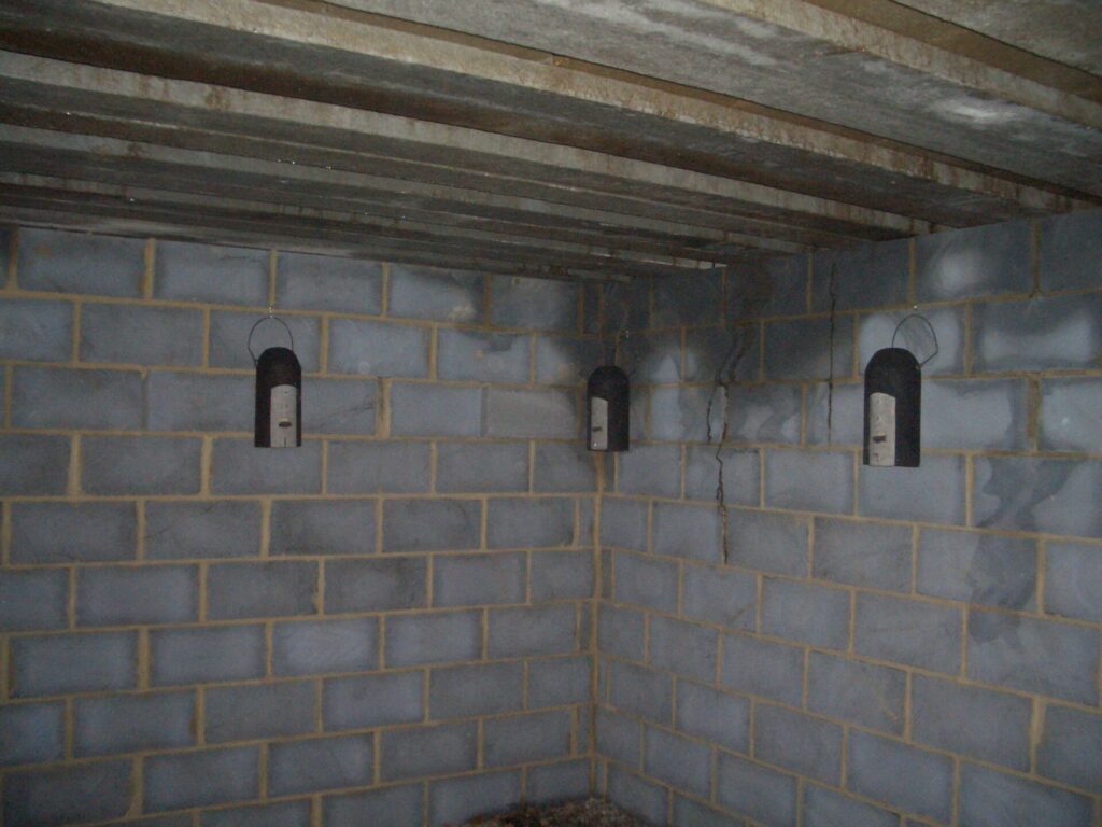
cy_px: 414
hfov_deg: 52.6
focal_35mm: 35
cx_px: 551
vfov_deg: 40.7
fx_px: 1114
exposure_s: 1/60
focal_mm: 5.8
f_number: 2.6
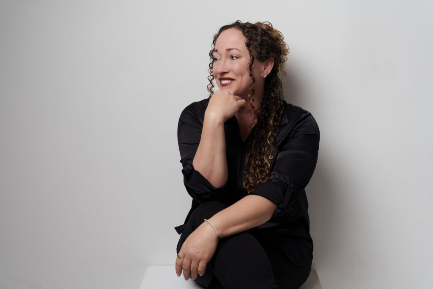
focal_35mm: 51
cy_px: 144
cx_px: 216
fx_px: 610
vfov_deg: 26.6
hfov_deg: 39.1
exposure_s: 1/125
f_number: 7.1
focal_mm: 50.7
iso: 100
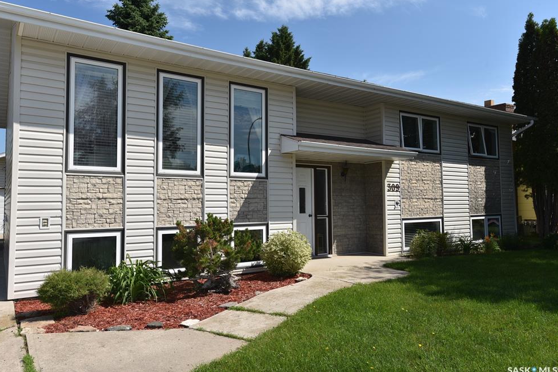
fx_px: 418
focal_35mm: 27
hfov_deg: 67.4
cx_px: 274
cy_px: 182
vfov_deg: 47.9
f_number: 10
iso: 100
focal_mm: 26
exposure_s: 1/200
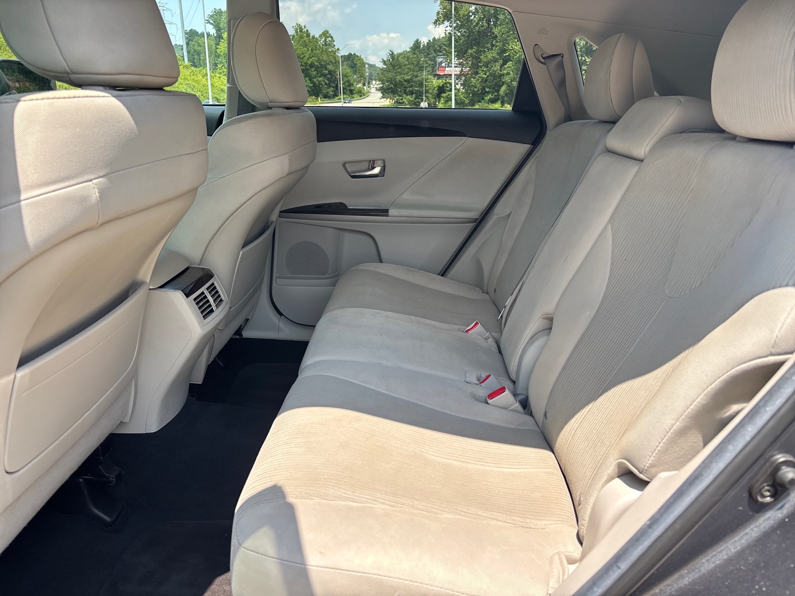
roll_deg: -0.7
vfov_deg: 53.1
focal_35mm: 26
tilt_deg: -18.6
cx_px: 398
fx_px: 597
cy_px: 298
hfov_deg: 67.3
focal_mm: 5.96
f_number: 1.6
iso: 50
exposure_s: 1/225
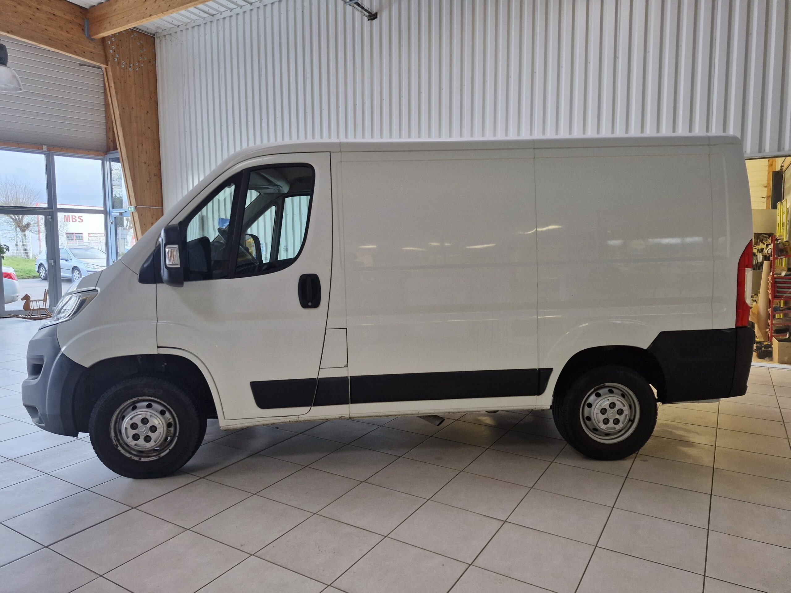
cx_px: 396
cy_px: 296
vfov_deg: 58.9
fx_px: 526
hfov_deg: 73.9
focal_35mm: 23
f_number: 1.8
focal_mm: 5.54
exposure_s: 1/100
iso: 320
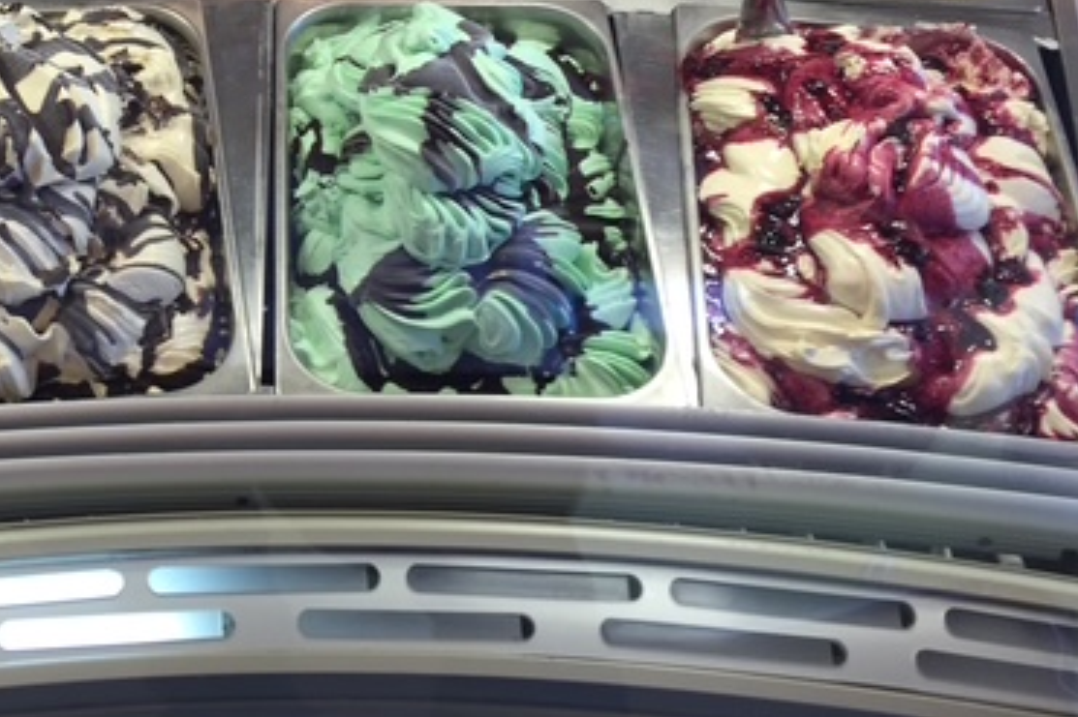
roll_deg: +0.0
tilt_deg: -35.9
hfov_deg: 36.7
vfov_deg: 24.9
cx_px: 198
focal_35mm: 52
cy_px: 23
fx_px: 1556
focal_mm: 4.15
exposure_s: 1/50
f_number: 2.2
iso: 40
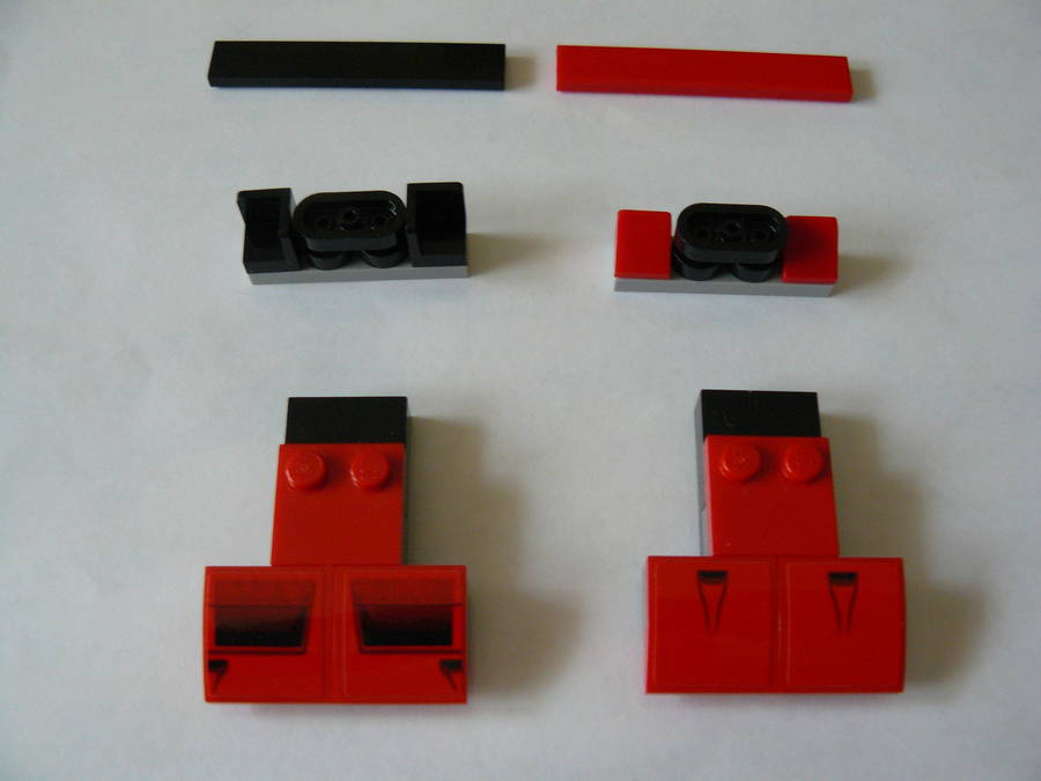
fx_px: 1083
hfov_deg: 51.4
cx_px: 520
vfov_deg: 39.7
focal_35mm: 36
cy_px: 390
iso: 200
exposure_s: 1/13
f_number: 2.8
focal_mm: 6
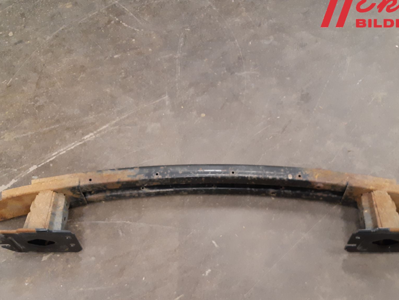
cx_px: 213
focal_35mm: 35
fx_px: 403
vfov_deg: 40.5
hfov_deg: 52.6
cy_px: 185
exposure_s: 1/50
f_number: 1.7
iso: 200
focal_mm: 3.93
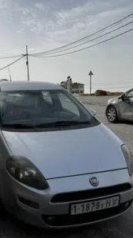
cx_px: 28
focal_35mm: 35
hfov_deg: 32.8
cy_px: 137
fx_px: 220
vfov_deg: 56.4
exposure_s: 1/6410
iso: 80
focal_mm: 6.76
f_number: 1.78
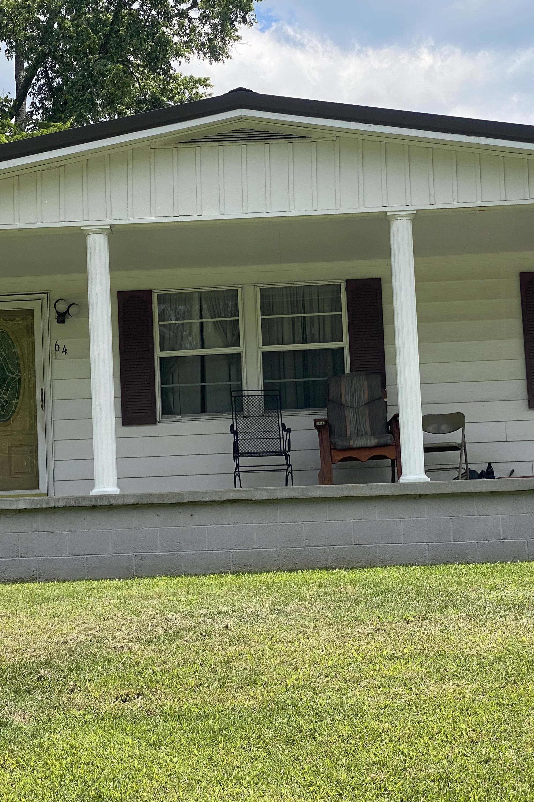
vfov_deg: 27.7
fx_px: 1624
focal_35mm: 73
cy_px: 402
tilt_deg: +5.9
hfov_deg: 18.7
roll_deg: +1.6
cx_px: 223
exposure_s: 1/1996
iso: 20
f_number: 2
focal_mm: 6
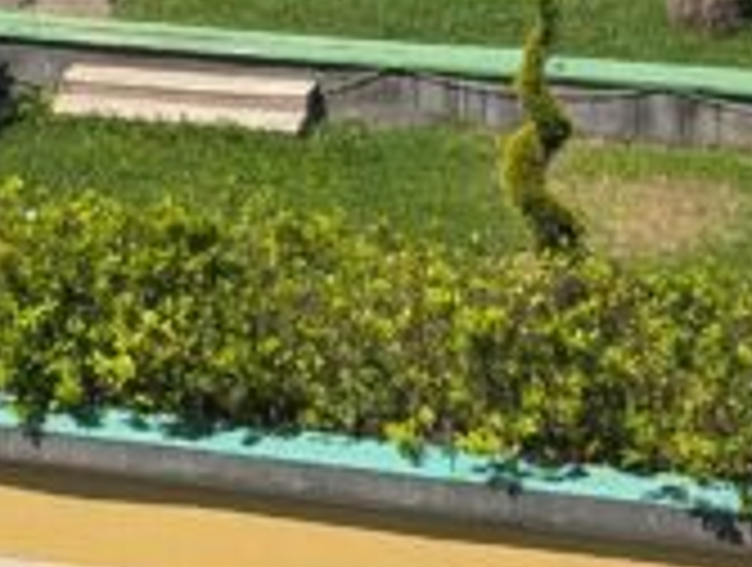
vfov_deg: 8.4
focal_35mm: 147
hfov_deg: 13.3
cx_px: 90
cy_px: -1154
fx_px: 3200
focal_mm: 6.9
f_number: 1.68
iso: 20
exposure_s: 1/882
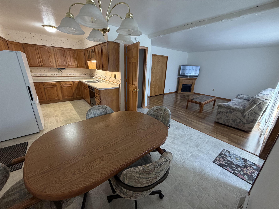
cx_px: 140
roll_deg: -1.9
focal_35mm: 14
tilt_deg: -18.4
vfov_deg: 85.7
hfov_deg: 102.1
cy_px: 104
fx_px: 113
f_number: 2.2
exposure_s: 1/60
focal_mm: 2.22
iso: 200
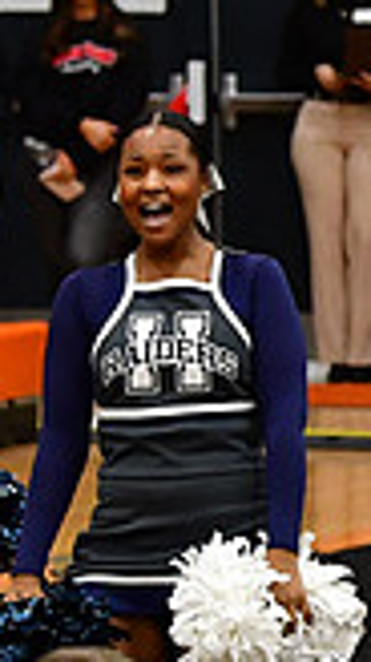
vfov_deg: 4.2
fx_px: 8973
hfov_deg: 2.3
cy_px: 385
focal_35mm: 512
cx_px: 1061
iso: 4000
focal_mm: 92
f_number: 4
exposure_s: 1/500
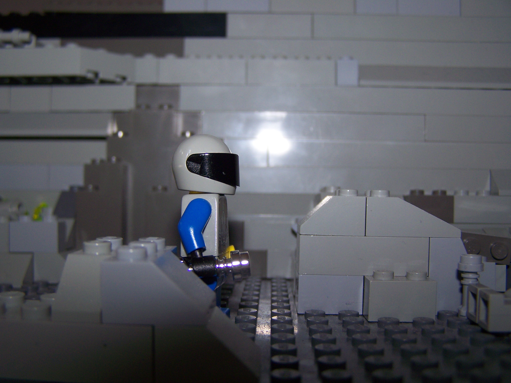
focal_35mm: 38
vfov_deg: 37.7
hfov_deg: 49.0
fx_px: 561
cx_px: 256
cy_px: 192
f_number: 2.8
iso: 80
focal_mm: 6.3
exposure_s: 1/60
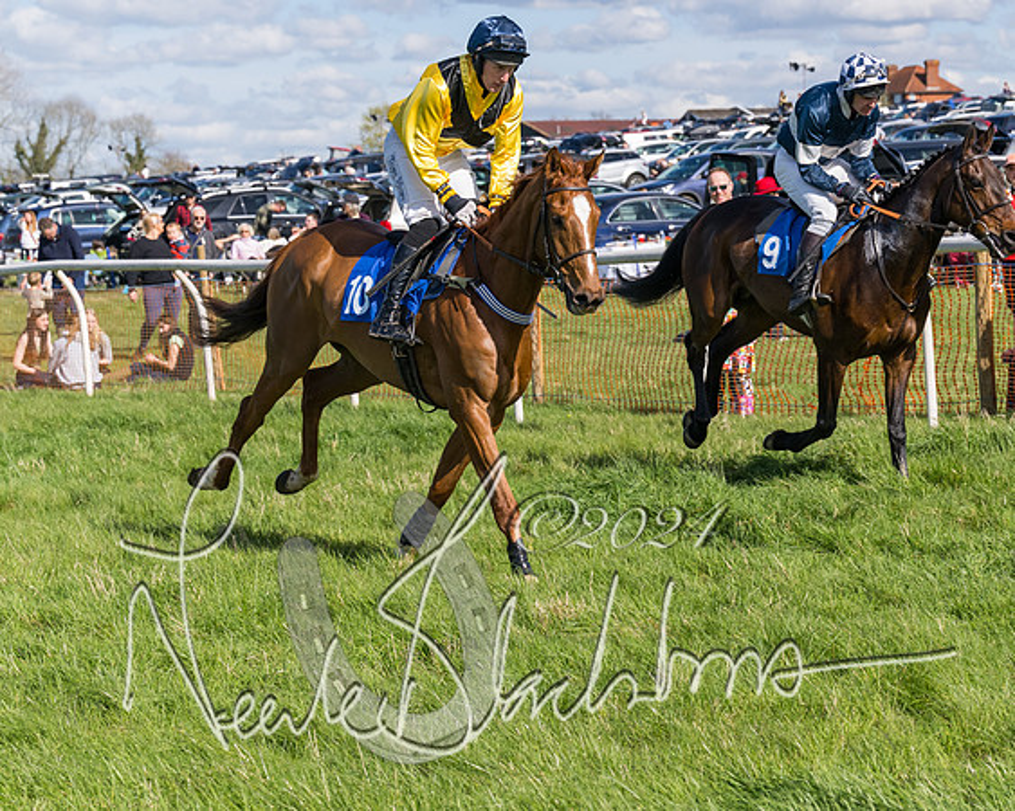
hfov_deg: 16.2
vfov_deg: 13.0
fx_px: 3553
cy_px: 406
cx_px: 609
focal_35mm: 118
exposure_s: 1/2000
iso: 400
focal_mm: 70
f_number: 5.6
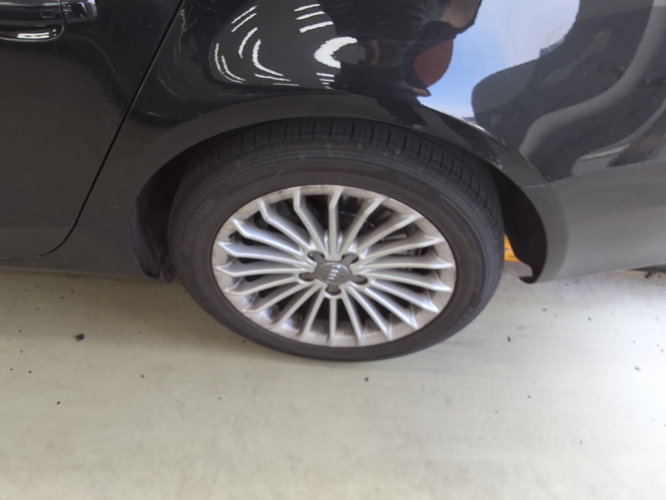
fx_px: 539
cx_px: 333
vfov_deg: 49.7
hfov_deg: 63.4
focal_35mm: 28
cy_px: 250
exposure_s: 1/60
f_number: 1.9
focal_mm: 2.91
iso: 40
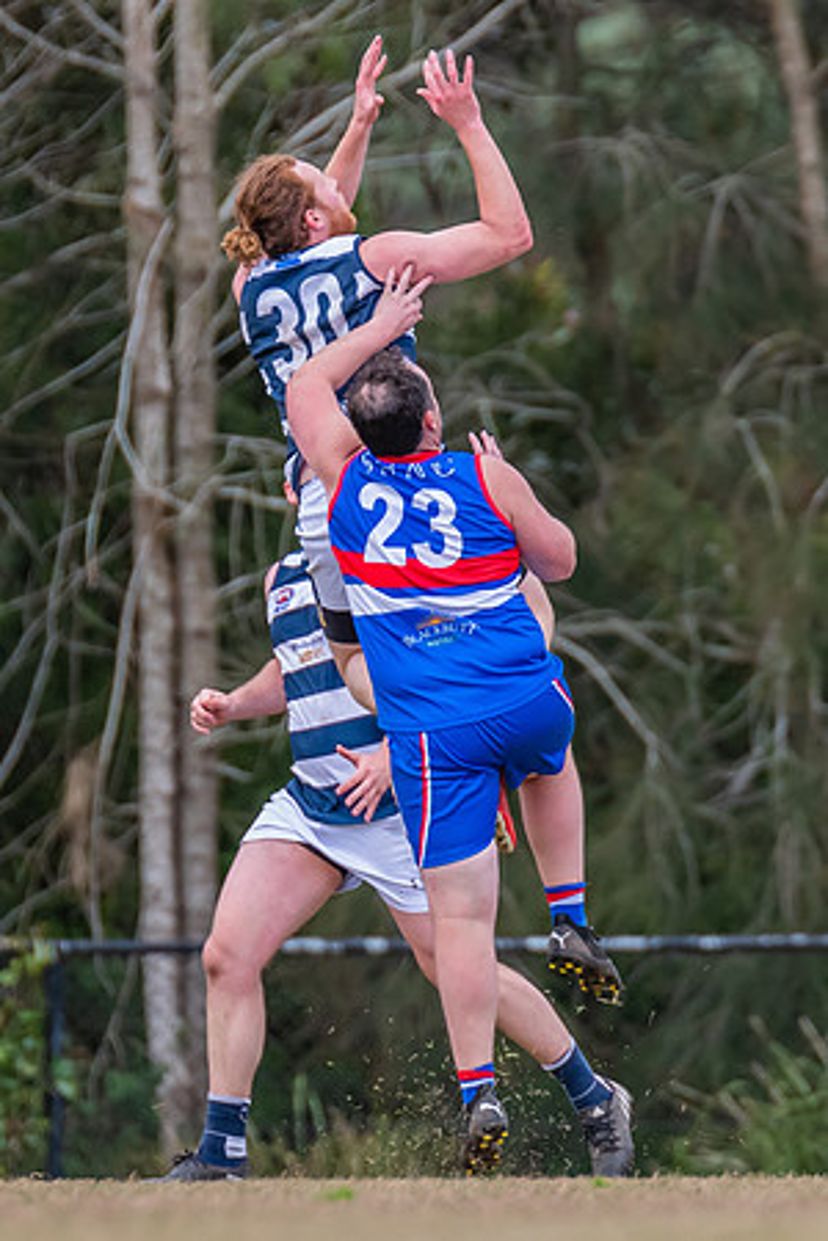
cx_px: 521
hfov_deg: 1.3
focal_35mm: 1034
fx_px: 35676
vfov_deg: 2.0
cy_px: 560
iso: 800
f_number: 5
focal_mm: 420
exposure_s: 1/2000
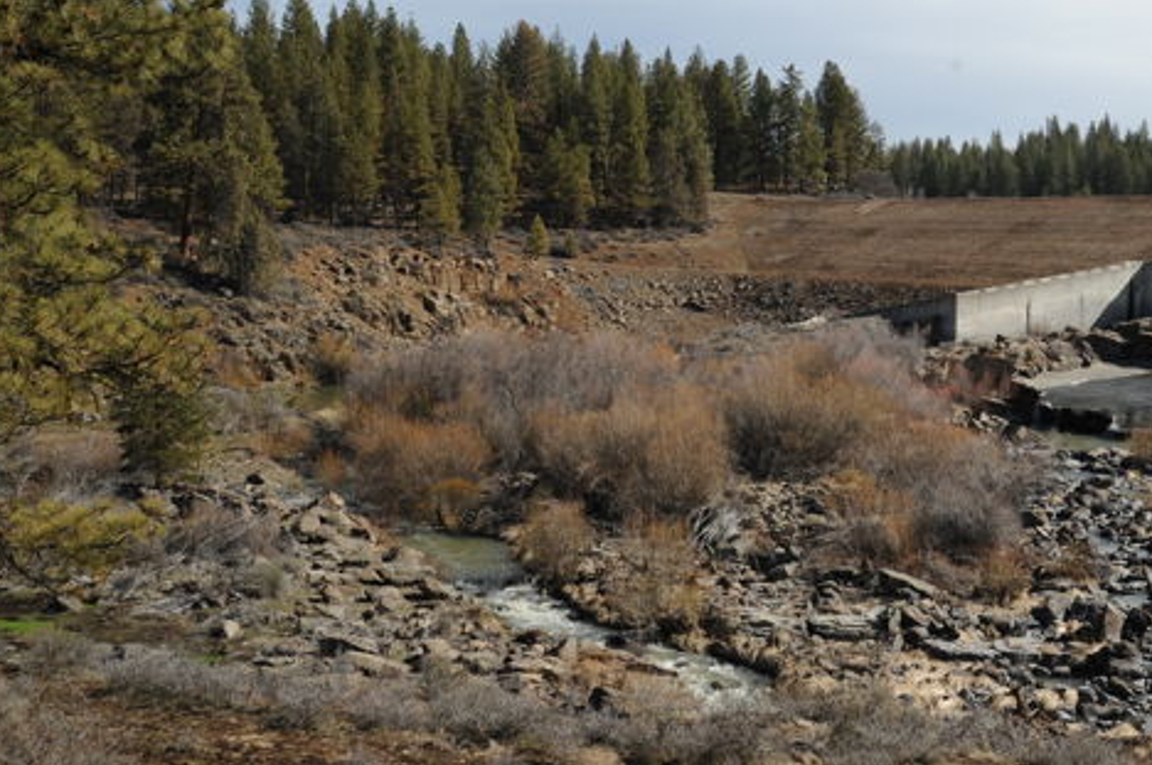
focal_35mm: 53
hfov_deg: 36.1
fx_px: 1694
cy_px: 337
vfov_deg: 25.4
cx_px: 953
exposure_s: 1/200
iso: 200
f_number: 14
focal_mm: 31
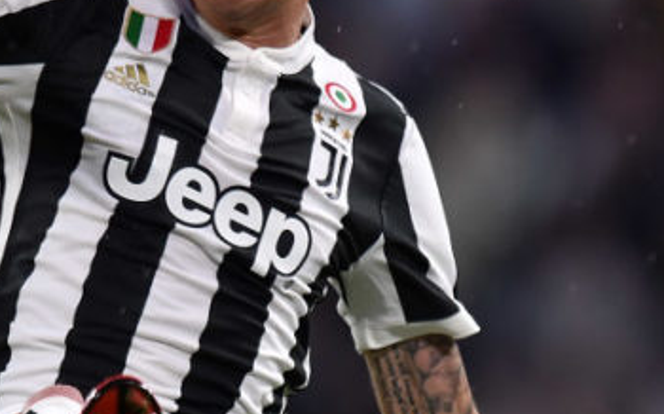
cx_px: 224
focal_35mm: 1449
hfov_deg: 1.5
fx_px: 26196
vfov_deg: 0.9
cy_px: 300
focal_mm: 550
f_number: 4
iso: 1600
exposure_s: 1/1000
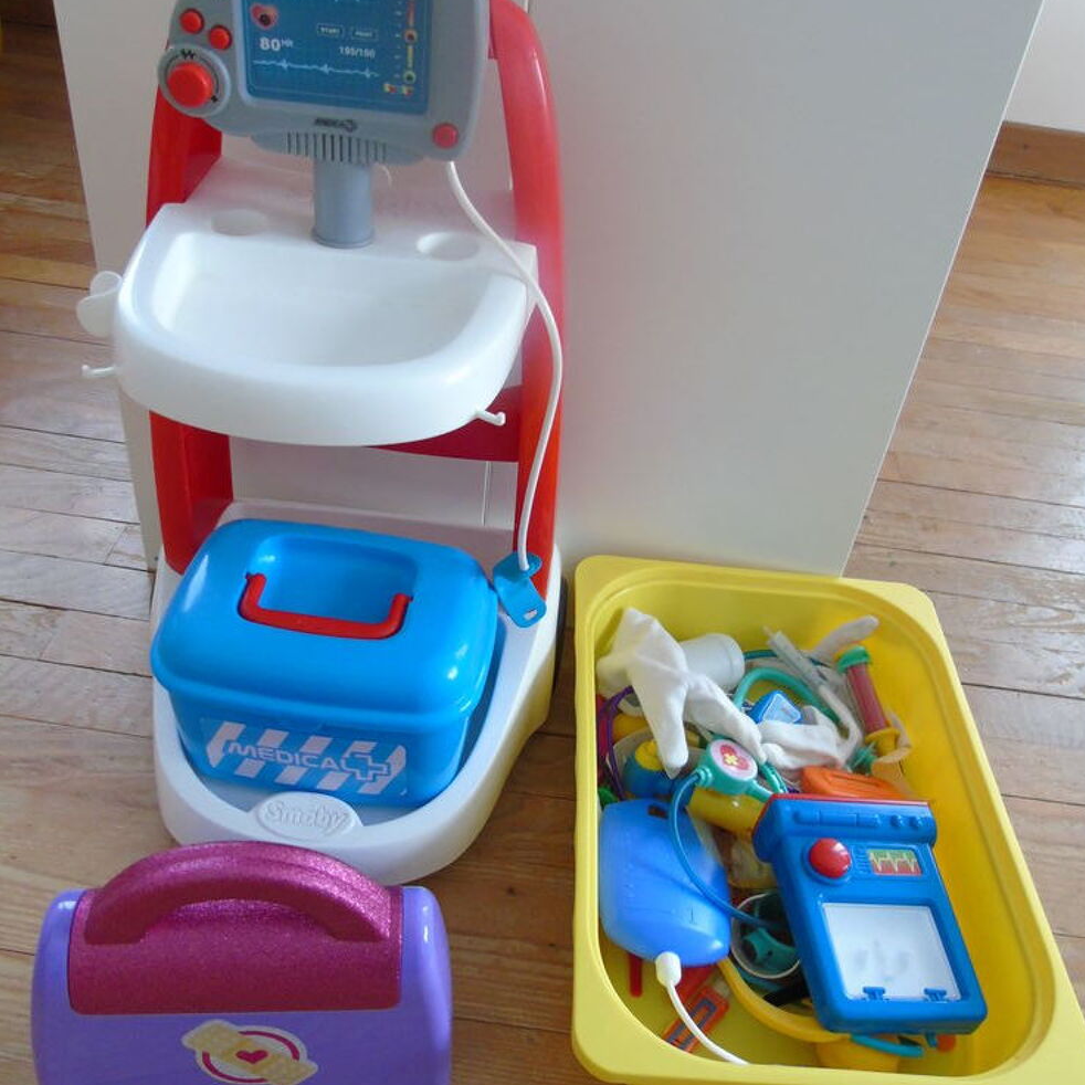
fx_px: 1064
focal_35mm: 30
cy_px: 502
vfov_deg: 54.0
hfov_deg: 54.0
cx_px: 551
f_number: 3.4
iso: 250
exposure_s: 1/30
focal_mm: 4.4
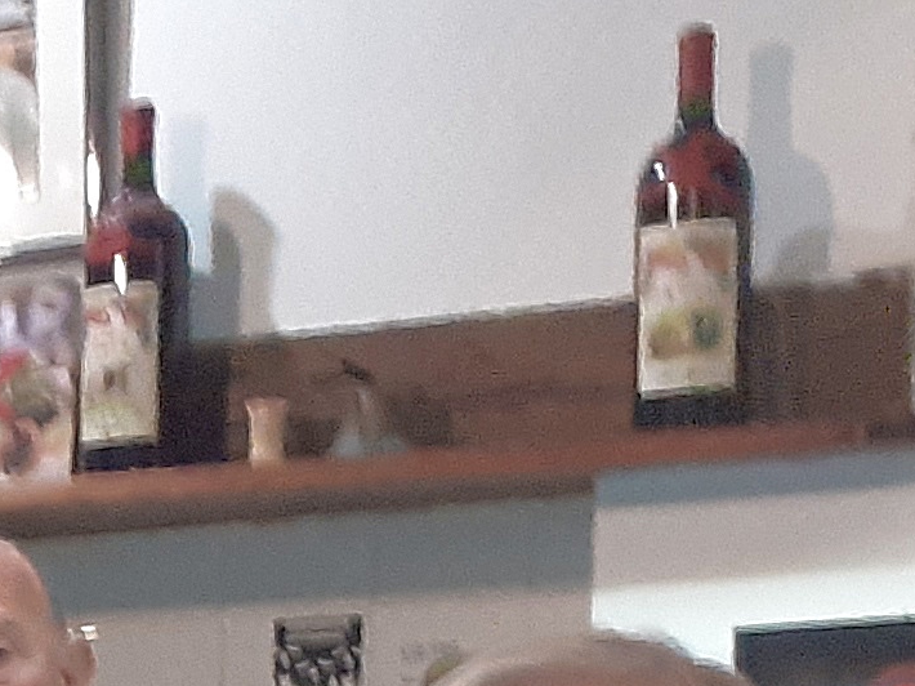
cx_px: -1077
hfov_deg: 11.1
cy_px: 1416
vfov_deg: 8.9
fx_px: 4149
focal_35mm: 157
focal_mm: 3.6
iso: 320
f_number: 1.9
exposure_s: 1/25
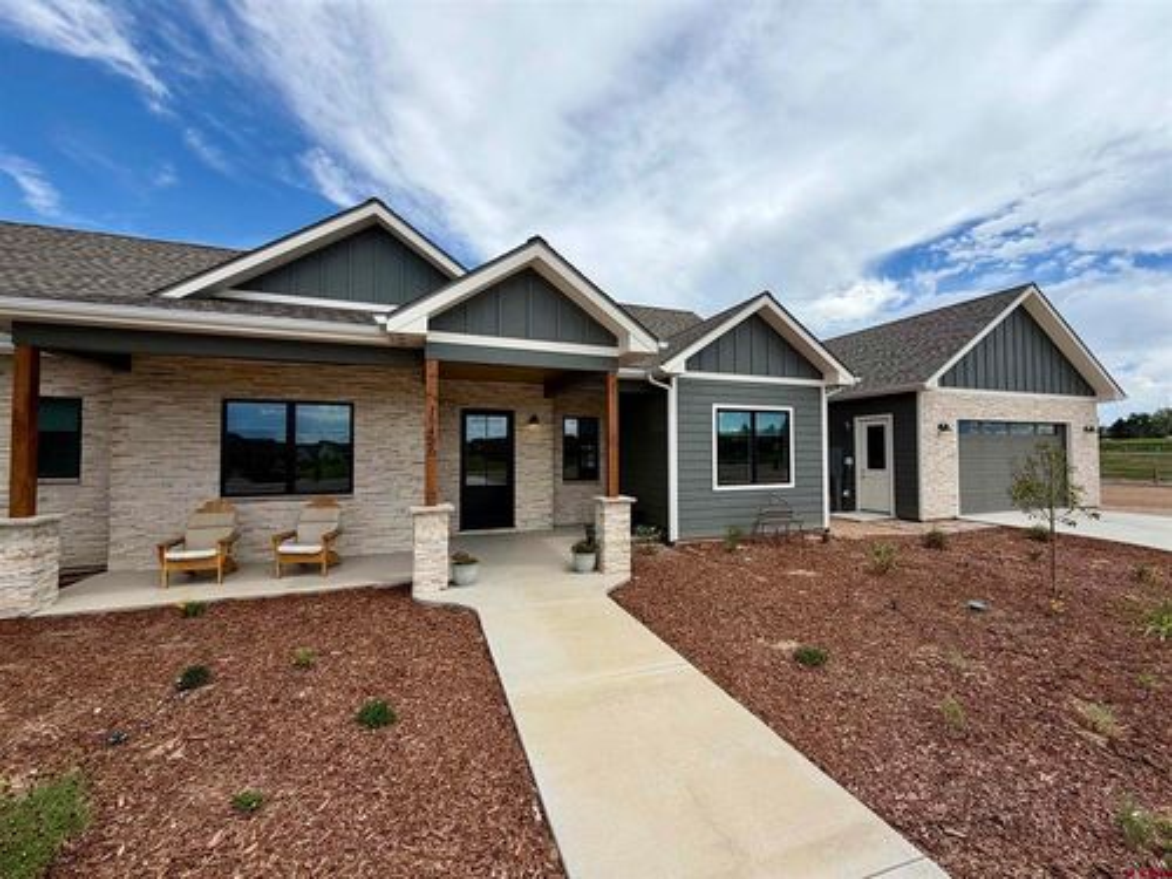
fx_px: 474
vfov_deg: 85.7
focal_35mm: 14
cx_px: 586
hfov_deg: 102.1
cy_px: 440
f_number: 2.2
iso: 25
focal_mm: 2.22
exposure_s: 1/1125
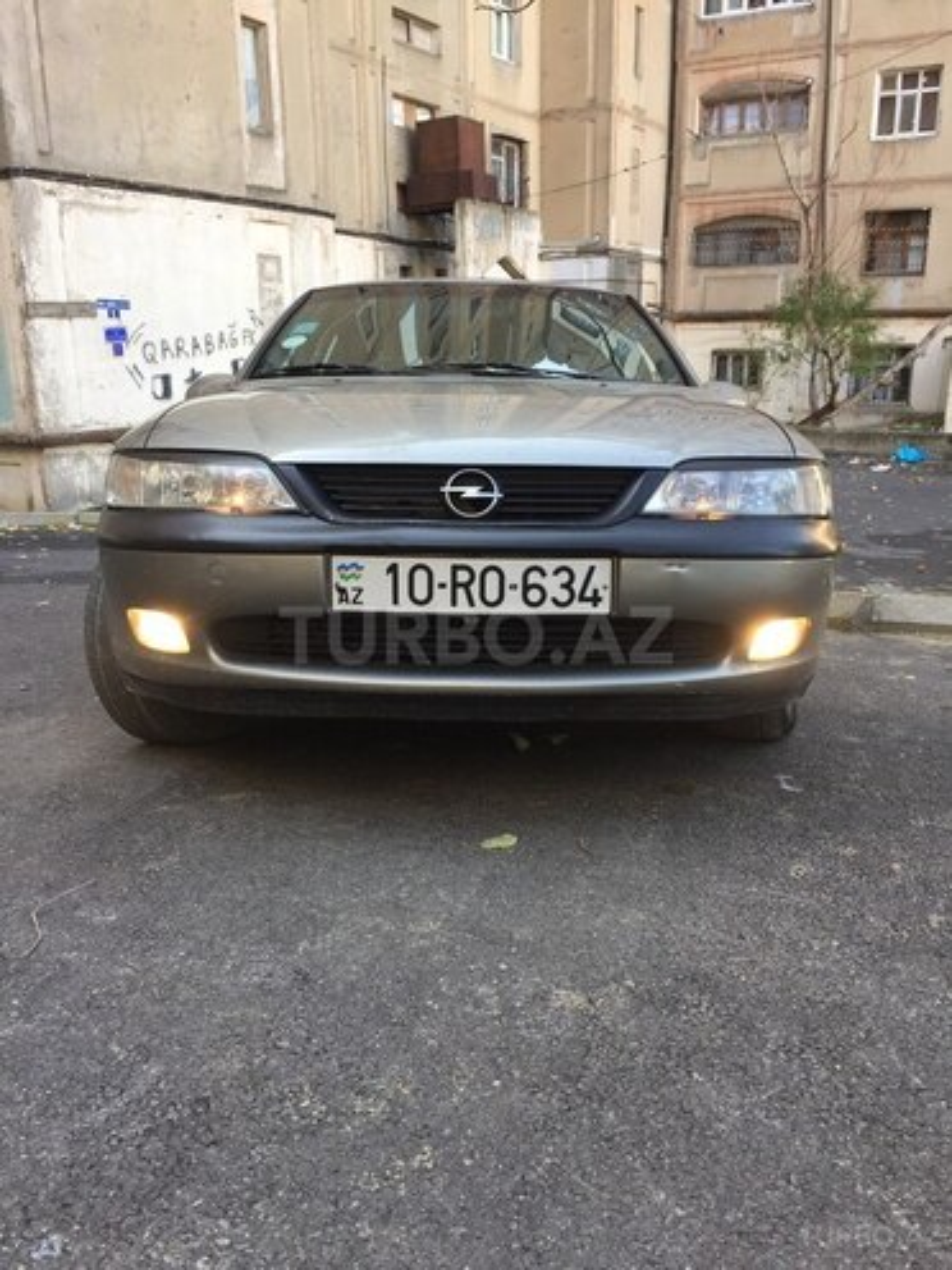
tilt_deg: -15.0
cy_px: 635
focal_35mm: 29
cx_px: 476
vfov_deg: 61.7
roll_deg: +0.4
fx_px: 1063
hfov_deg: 48.2
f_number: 2.2
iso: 32
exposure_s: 1/105
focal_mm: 4.15
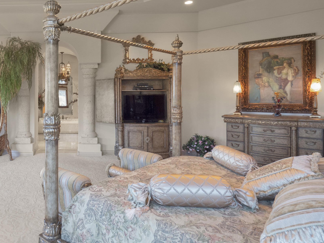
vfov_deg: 52.8
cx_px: 65
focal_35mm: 26
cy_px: 102
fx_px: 243
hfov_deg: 61.7
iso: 400
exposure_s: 1/15
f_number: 4
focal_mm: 7
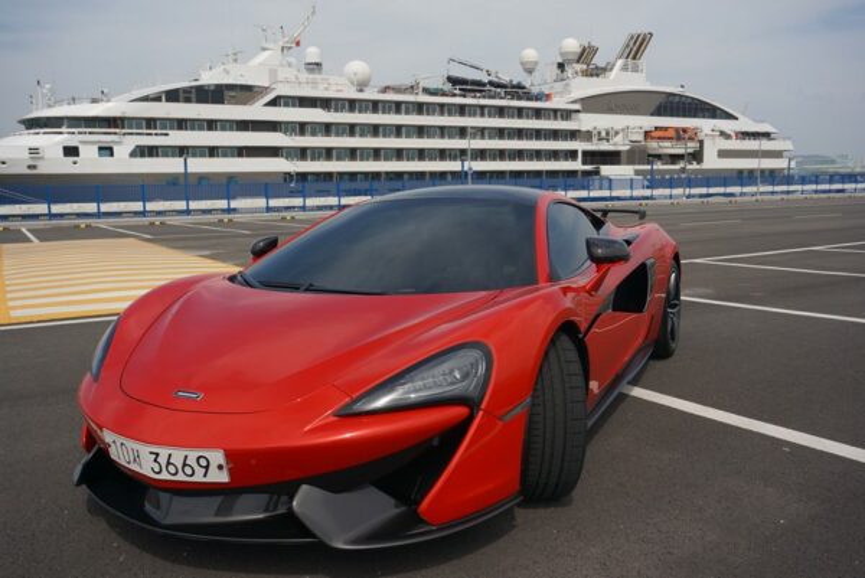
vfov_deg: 43.7
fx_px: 721
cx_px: 432
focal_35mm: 30
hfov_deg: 61.9
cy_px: 289
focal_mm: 20
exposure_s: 1/640
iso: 100
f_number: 6.3
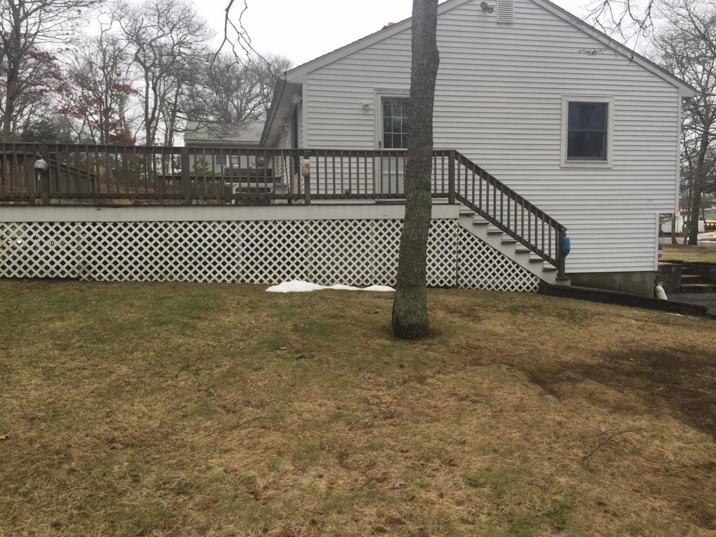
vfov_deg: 48.2
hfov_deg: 61.7
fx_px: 600
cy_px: 268
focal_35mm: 29
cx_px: 358
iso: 32
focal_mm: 4.15
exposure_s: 1/297
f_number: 2.2
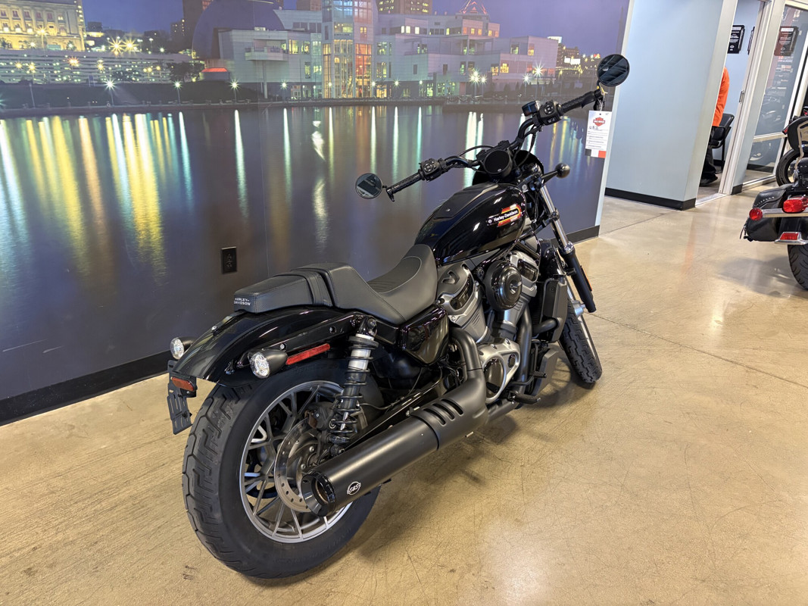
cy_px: 303
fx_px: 607
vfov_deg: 53.1
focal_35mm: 26
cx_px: 404
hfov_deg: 67.3
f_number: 1.6
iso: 400
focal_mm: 5.96
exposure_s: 1/60
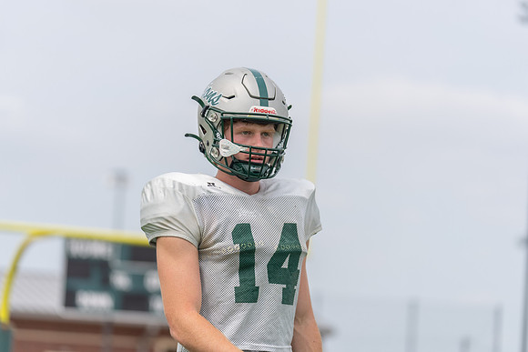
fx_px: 2133
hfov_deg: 14.1
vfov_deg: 9.4
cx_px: 264
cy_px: 176
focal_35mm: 145
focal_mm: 136
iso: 100
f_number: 3.2
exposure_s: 1/1250
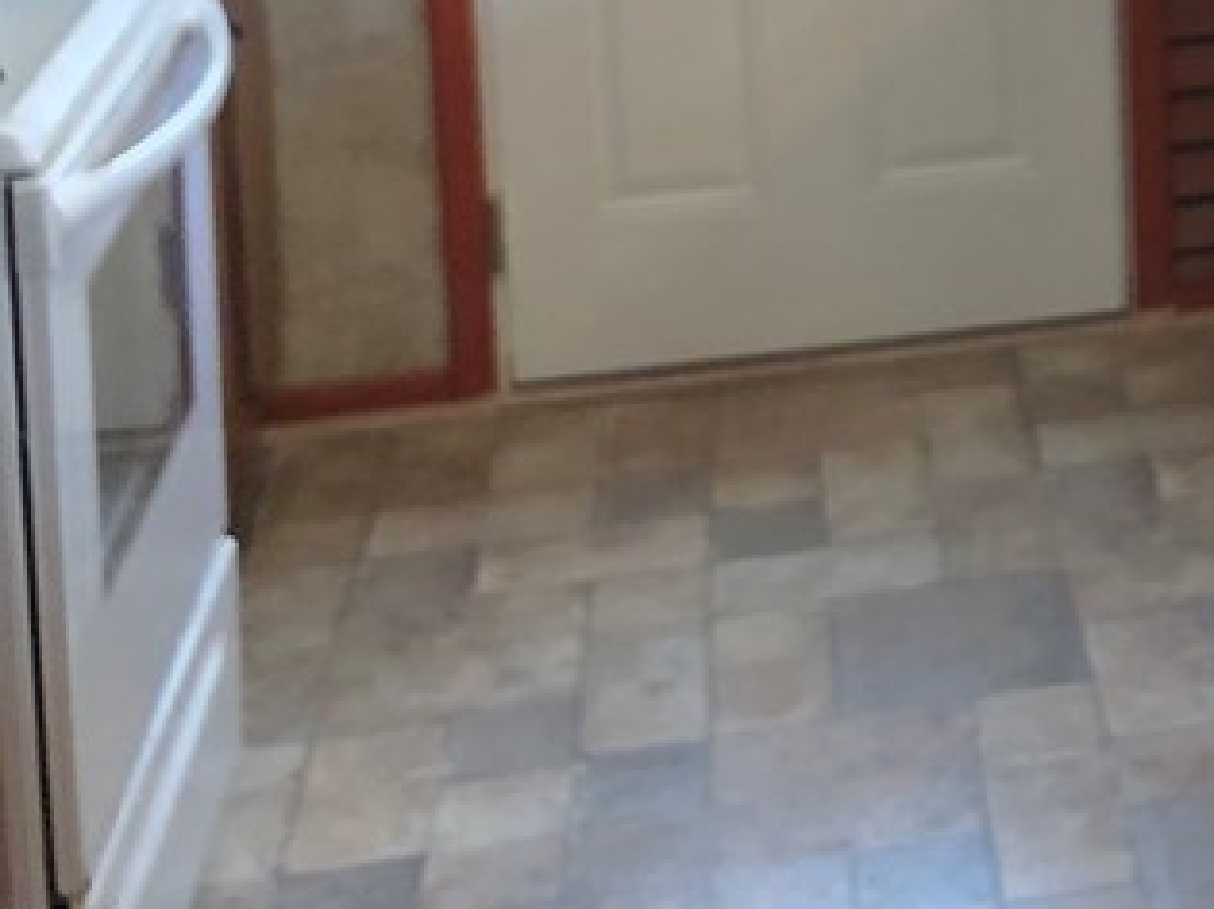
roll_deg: +0.7
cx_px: 1819
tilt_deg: -7.3
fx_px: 3190
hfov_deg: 19.0
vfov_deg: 15.0
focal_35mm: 91
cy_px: -466
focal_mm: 3.99
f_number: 1.8
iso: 40
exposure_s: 1/17
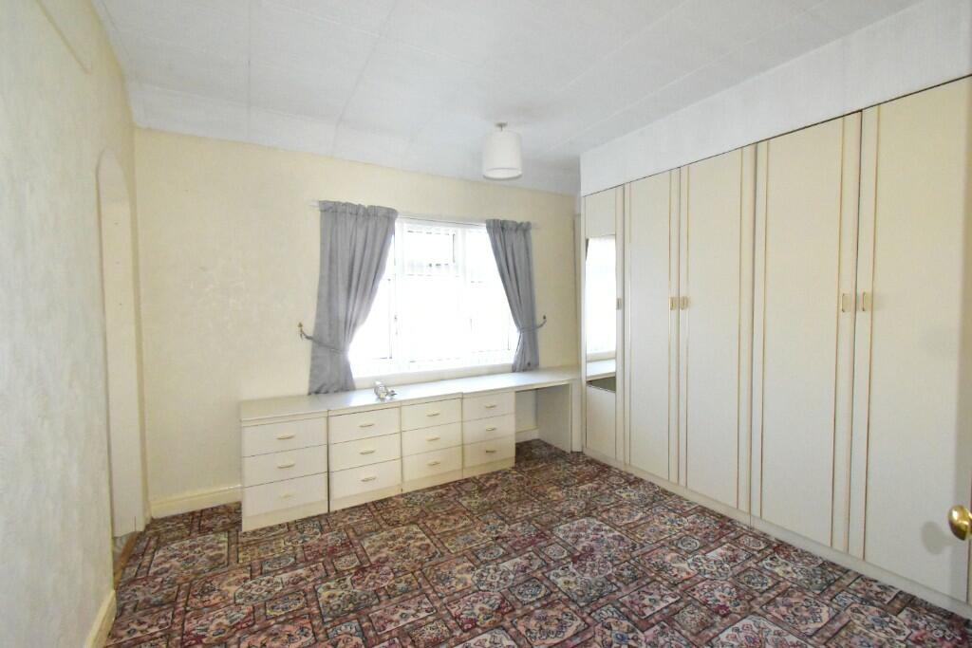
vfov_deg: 77.3
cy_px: 324
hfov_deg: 100.4
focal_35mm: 15
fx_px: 405
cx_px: 486
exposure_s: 1/200
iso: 12800
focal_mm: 10
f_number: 11
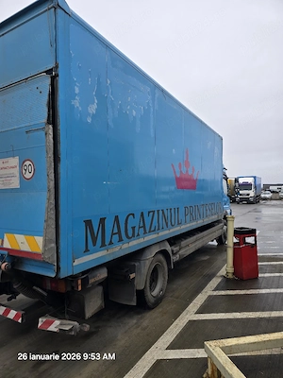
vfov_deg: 73.9
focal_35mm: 23
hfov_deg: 58.9
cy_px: 189
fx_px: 251
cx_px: 142
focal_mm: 6.3
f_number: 1.7
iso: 20
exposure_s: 1/182
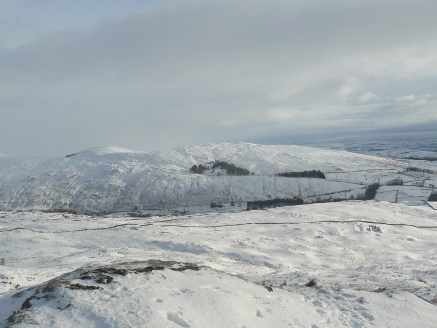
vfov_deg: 38.7
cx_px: 220
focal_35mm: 37
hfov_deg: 50.1
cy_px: 164
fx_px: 467
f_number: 7.1
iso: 100
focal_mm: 6
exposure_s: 1/400
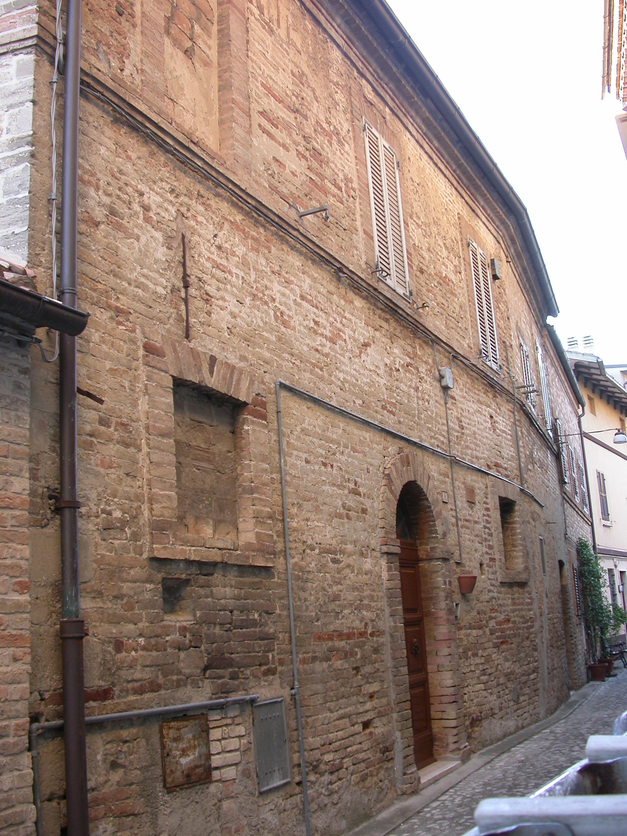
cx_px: 314
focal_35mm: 38
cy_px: 418
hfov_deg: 37.7
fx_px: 918
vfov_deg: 49.0
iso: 100
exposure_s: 1/43.7
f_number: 2.6
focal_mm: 7.85
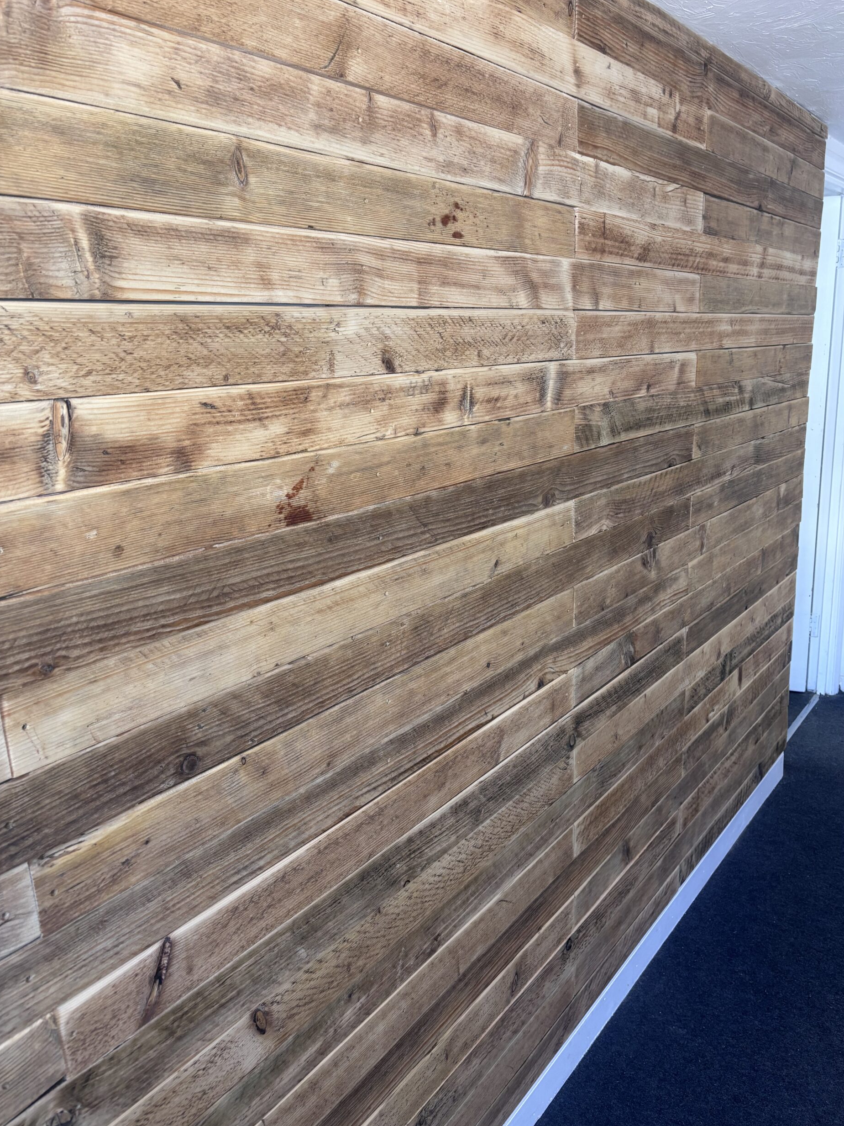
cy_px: 575
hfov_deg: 51.4
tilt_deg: -14.7
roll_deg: +1.9
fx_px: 878
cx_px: 435
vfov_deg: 65.3
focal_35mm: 27
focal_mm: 5.96
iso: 100
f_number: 1.6
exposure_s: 1/50
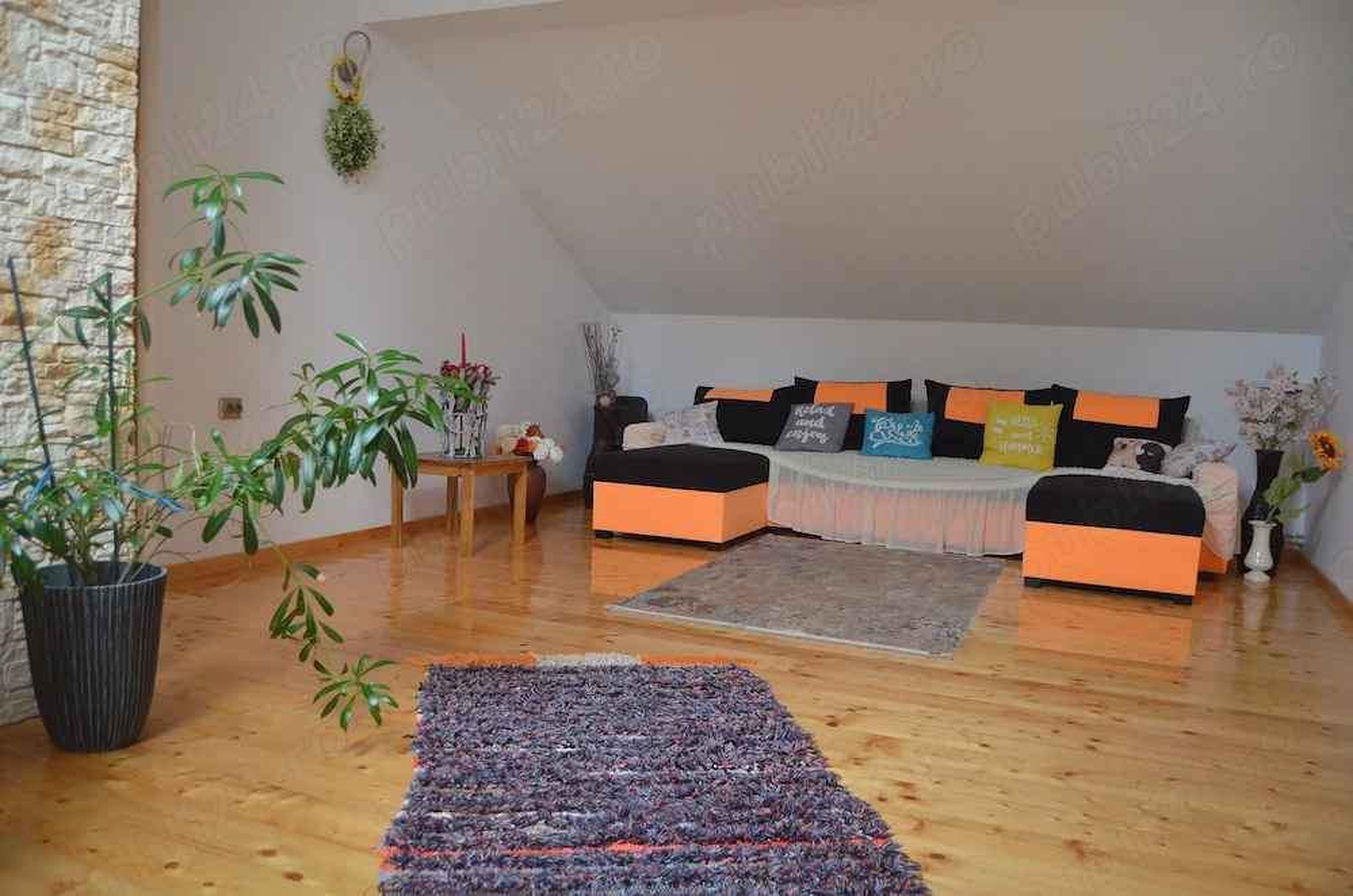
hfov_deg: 67.5
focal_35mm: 27
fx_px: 1013
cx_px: 676
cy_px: 448
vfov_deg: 47.8
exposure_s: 1/125
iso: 1600
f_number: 3.5
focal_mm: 18
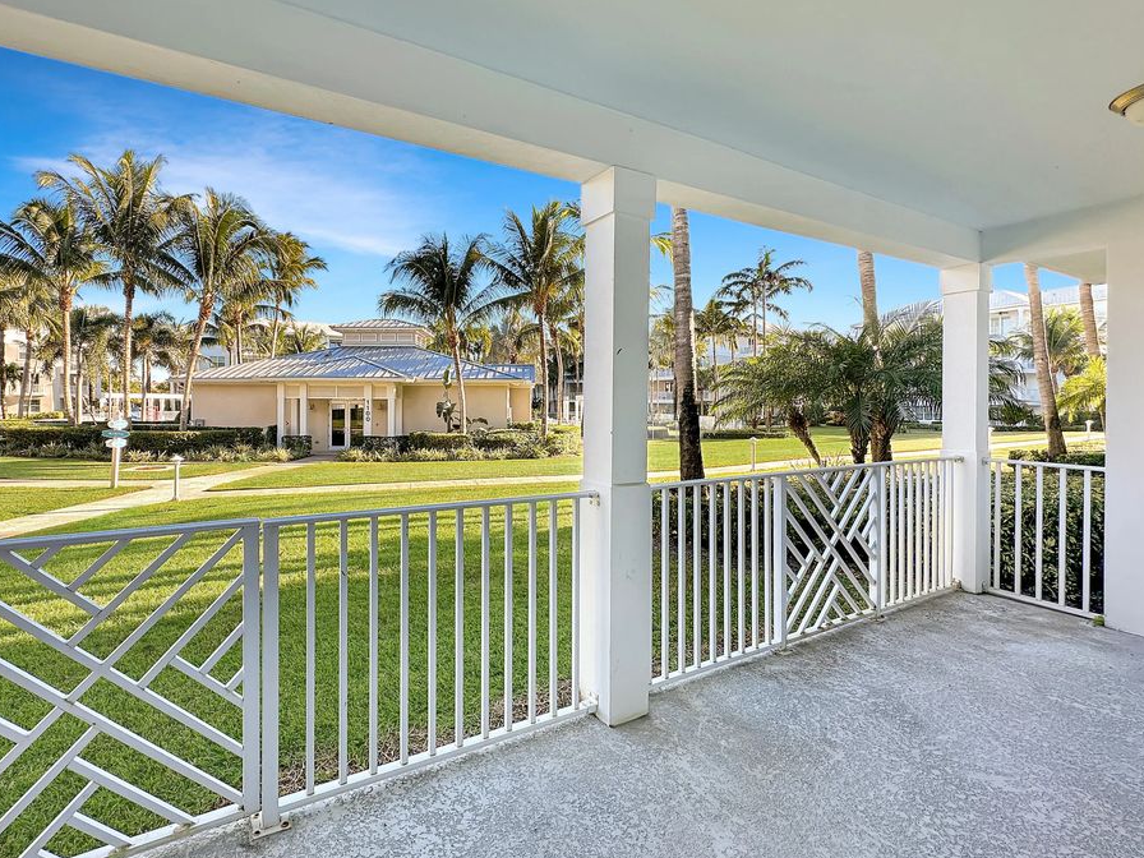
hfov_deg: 94.0
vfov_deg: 78.1
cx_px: 497
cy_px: 426
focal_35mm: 16
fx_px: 529
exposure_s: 1/329
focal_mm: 2.22
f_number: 2.2
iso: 40
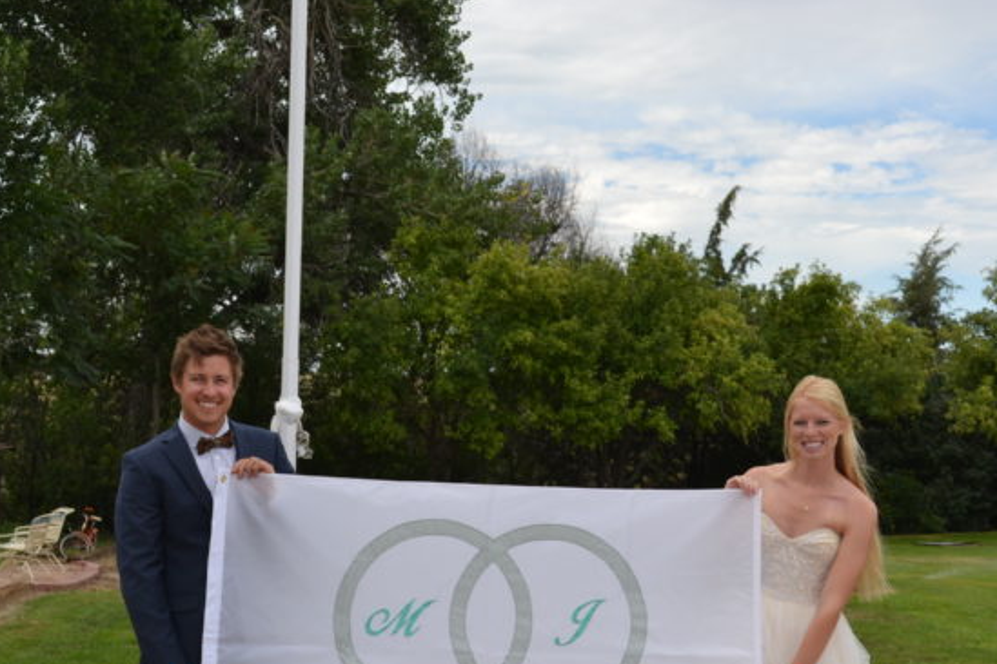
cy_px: 430
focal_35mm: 63
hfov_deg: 31.9
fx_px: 1745
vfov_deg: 21.5
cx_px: 489
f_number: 8
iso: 100
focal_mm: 30
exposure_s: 1/200
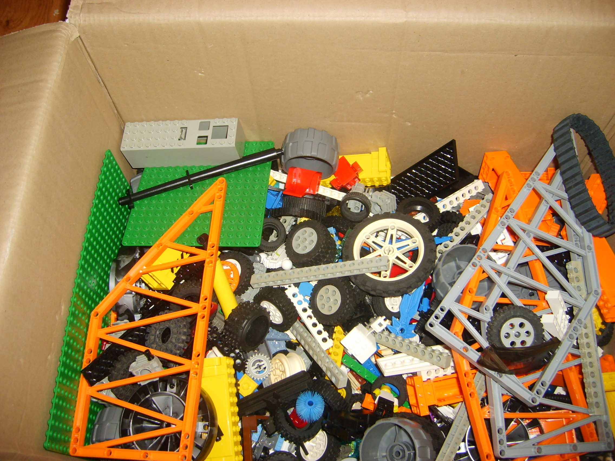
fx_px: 622
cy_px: 230
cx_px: 308
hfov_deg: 52.6
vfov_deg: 40.7
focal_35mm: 35
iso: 100
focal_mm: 5.8
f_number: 2.8
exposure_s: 1/45
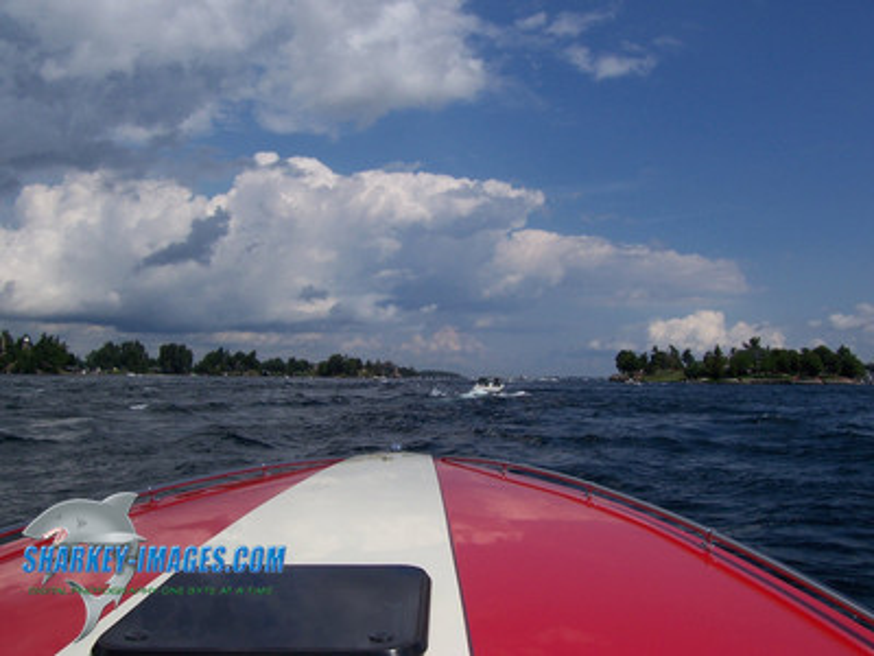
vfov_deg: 41.8
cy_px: 328
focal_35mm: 34
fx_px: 858
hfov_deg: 54.0
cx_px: 437
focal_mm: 5.6
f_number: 5.6
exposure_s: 1/1000
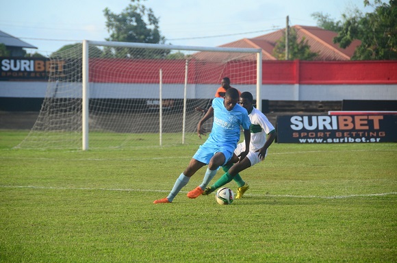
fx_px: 2228
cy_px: 132
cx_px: 198
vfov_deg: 6.8
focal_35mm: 202
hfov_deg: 10.2
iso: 400
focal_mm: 135
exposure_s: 1/500
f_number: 5.6
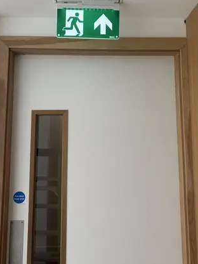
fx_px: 305
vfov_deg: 46.3
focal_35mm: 40
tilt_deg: +8.0
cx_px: 105
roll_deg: +0.4
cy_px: 96
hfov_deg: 35.9
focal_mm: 5.96
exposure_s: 1/122
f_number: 1.6
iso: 125
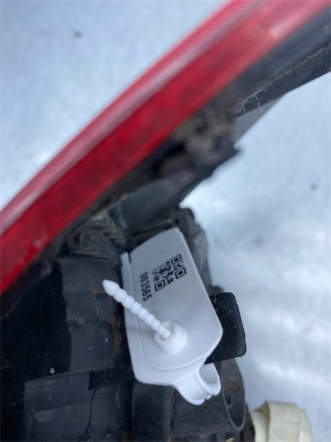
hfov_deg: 53.1
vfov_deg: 67.3
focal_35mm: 26
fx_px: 331
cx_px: 166
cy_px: 221
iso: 32
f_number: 1.8
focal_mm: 4.25
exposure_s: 1/497
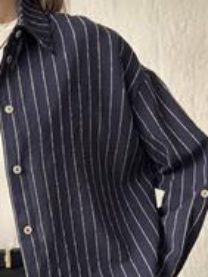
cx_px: 0
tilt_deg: -0.4
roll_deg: +0.1
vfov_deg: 17.8
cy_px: 243
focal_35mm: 109
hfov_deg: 13.4
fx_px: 873
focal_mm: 6.86
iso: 200
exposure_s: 1/60
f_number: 1.78
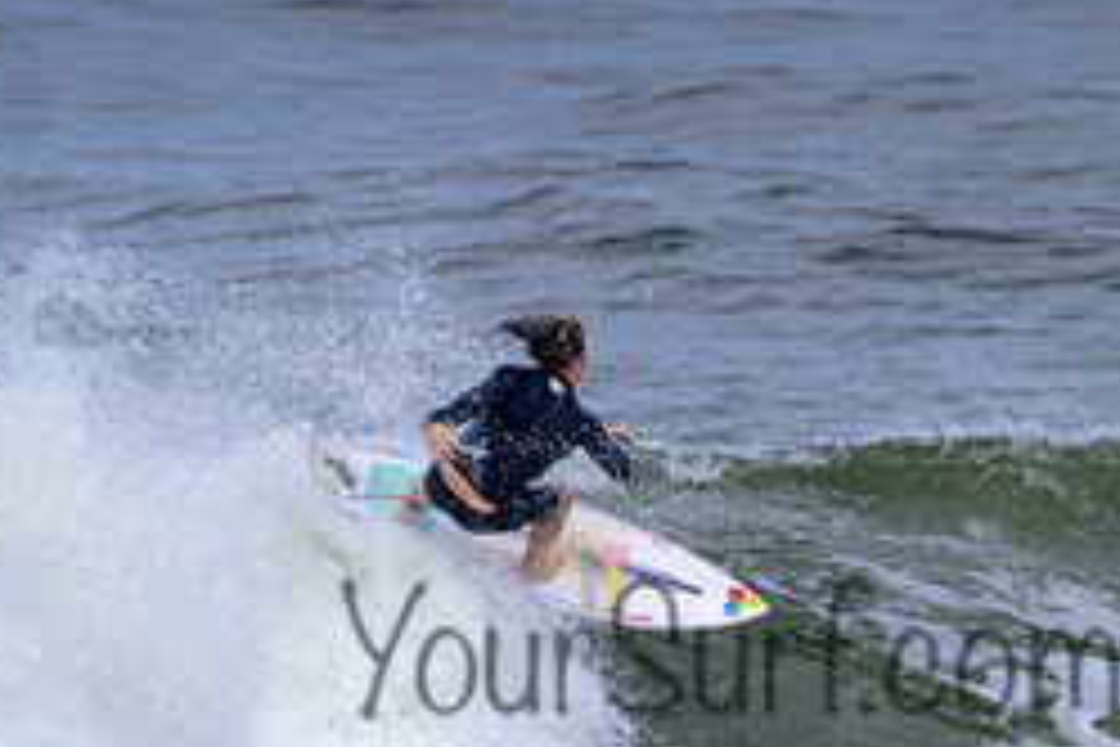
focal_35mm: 1861
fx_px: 57893
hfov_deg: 1.1
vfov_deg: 0.7
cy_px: 610
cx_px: 805
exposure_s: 1/2000
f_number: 11
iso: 640
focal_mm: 800
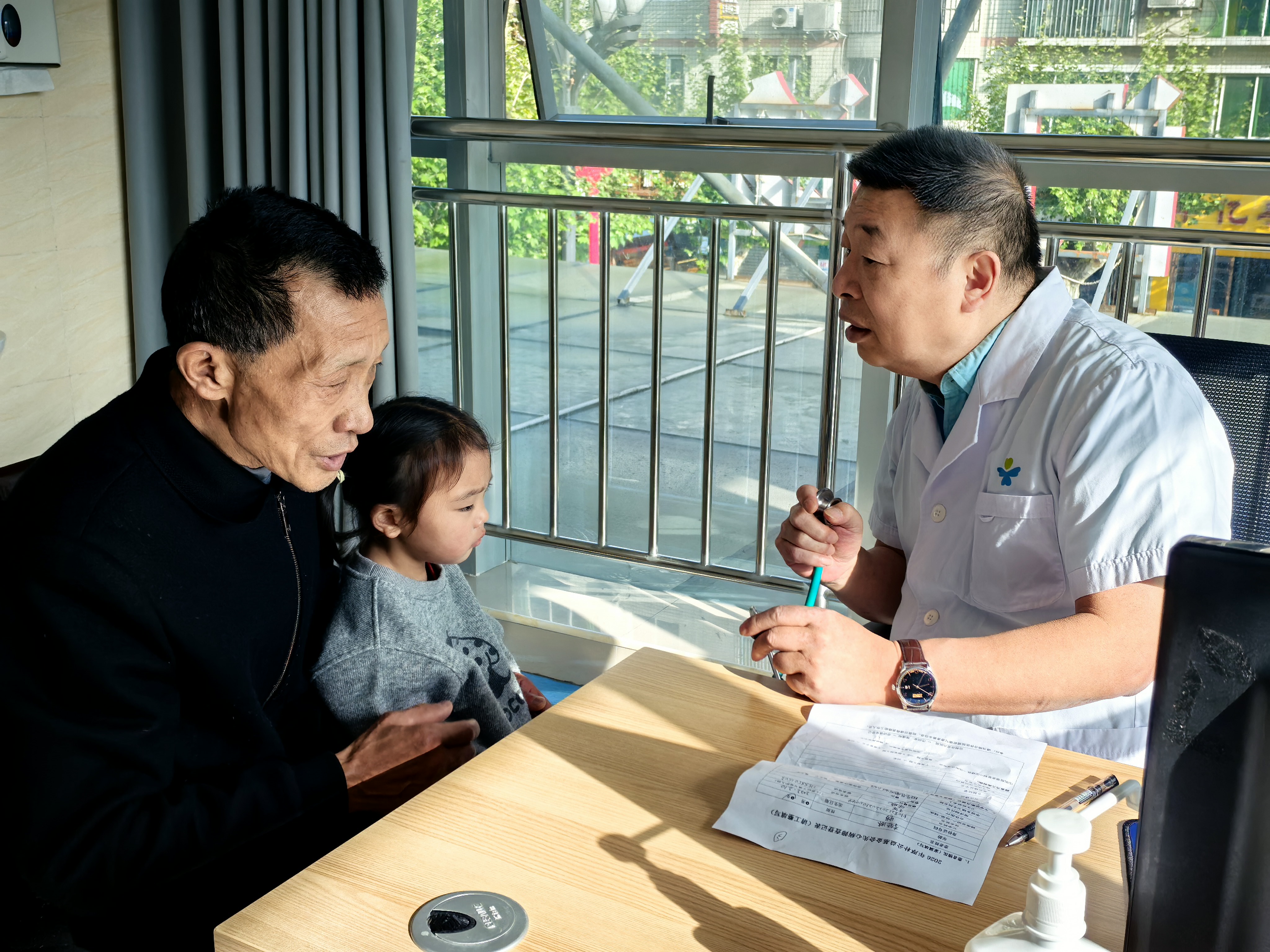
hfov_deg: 49.0
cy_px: 476
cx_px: 635
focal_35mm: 38
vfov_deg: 37.7
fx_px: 1394
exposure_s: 1/532
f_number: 2
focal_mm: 5.75
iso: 50
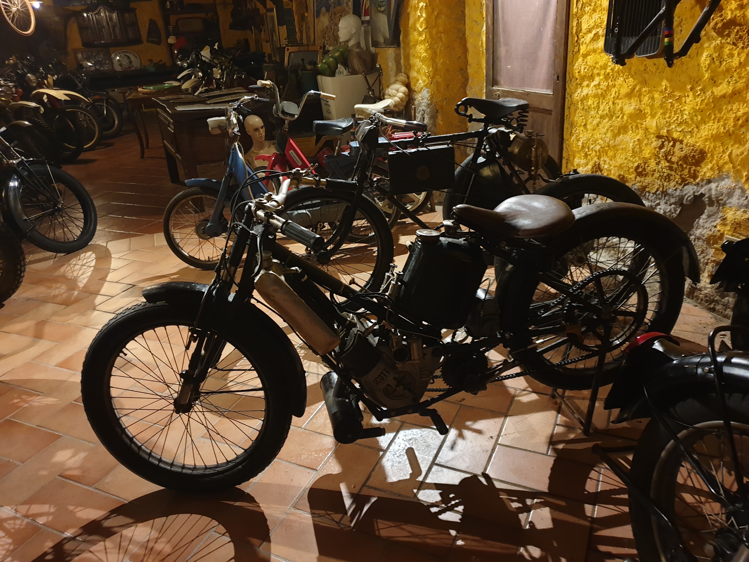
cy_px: 281
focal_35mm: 26
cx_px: 374
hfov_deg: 67.3
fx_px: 563
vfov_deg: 53.1
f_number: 1.5
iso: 320
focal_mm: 4.3
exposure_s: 1/10
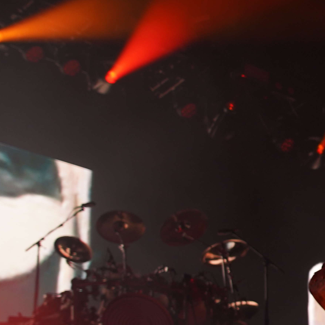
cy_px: 244
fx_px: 1349
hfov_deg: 13.1
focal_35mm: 127
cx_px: 462
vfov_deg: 13.7
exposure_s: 1/125
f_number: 4
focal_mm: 44
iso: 640
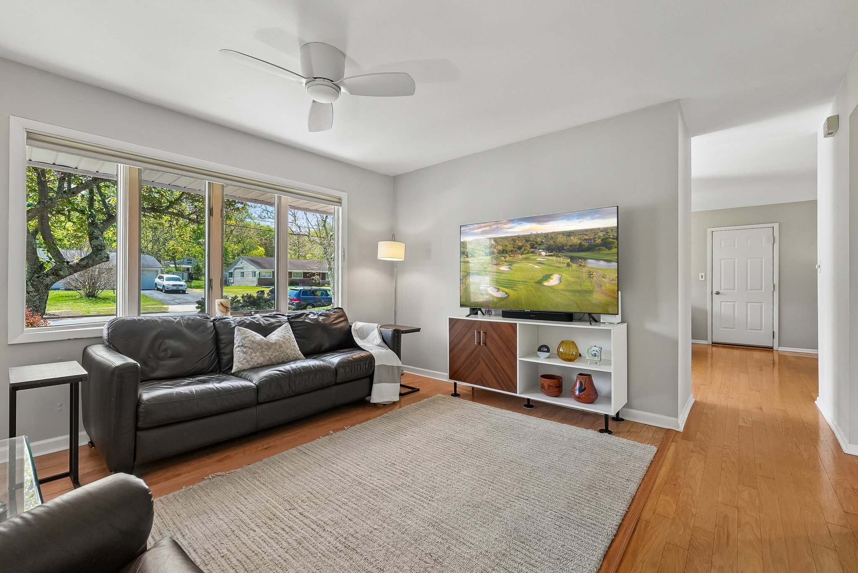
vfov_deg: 77.0
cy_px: 286
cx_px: 429
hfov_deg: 100.0
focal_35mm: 15
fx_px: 360
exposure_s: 1/50
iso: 500
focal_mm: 15.1
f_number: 7.1
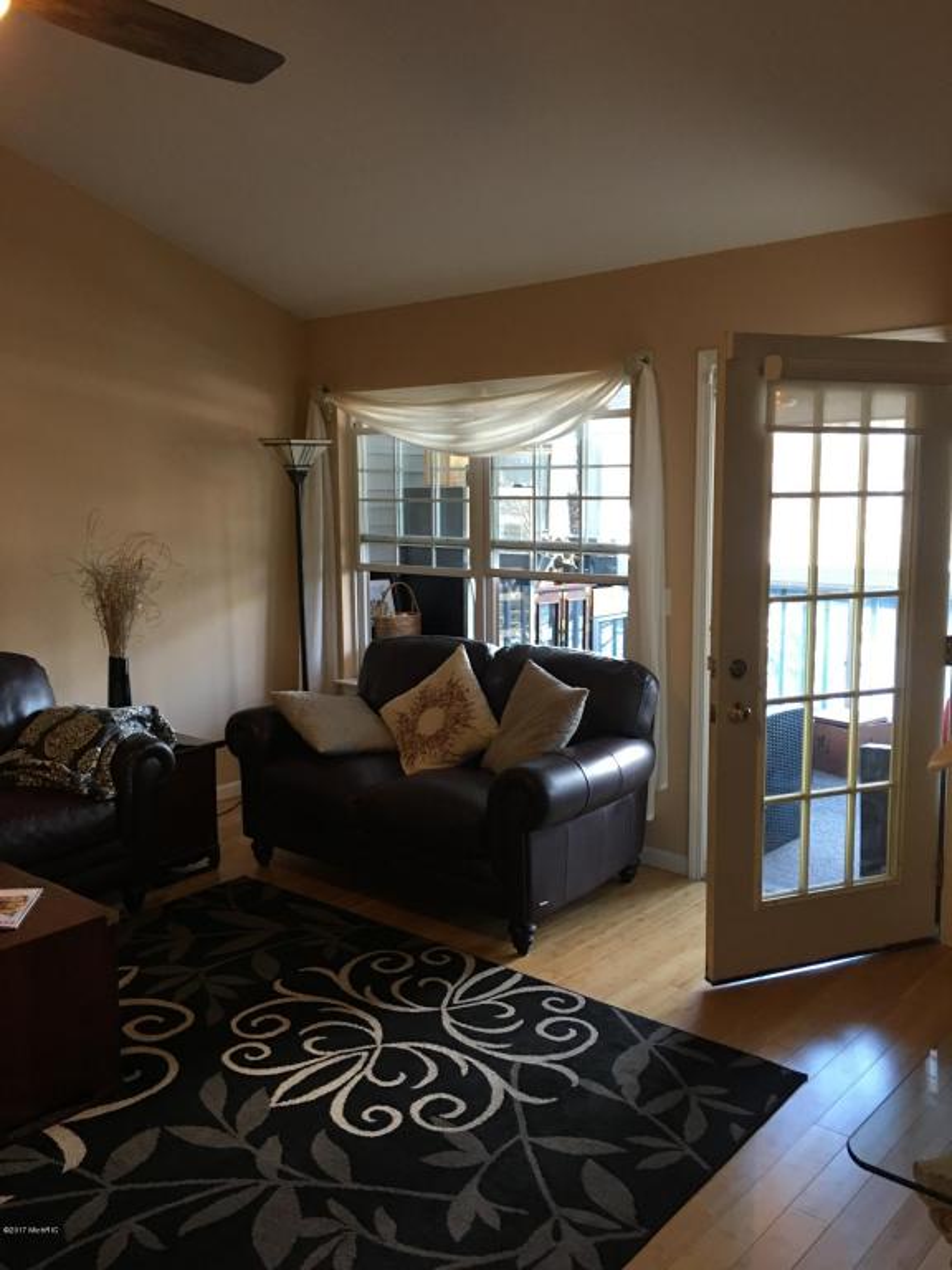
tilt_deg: -7.2
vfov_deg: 61.7
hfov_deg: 48.2
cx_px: 476
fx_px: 1063
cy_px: 635
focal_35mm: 29
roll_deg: +2.0
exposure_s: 1/15
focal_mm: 4.15
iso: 100
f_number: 2.2
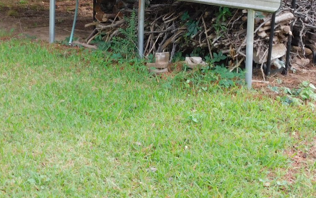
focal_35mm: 91
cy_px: -12
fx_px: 784
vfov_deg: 14.1
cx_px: 164
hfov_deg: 22.8
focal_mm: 7.1
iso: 125
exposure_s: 1/40
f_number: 3.6
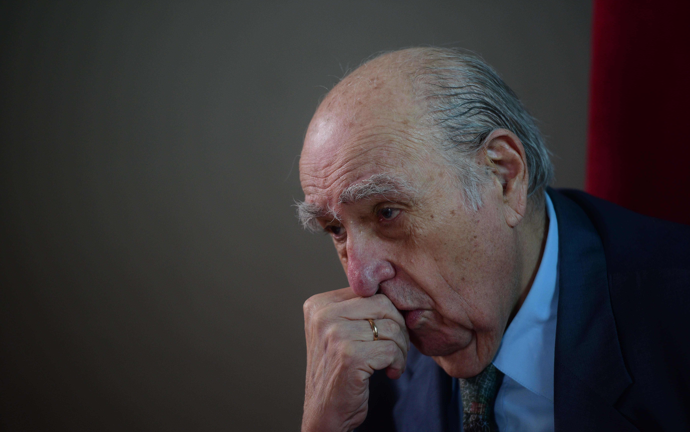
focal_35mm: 204
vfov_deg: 6.4
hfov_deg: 10.3
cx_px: 345
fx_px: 3836
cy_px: 221
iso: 800
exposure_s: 1/160
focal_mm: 200
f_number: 2.8
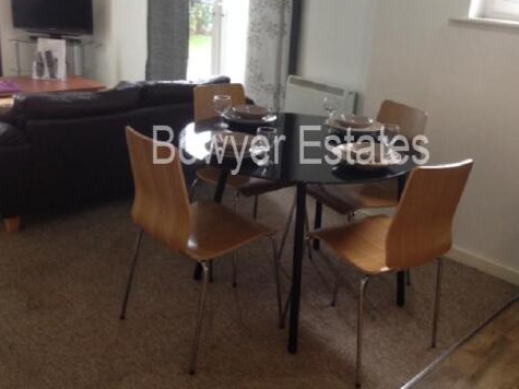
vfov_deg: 33.5
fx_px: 645
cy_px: 156
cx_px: 305
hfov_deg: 43.7
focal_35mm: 43
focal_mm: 4.28
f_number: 2.4
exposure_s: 1/20
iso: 160
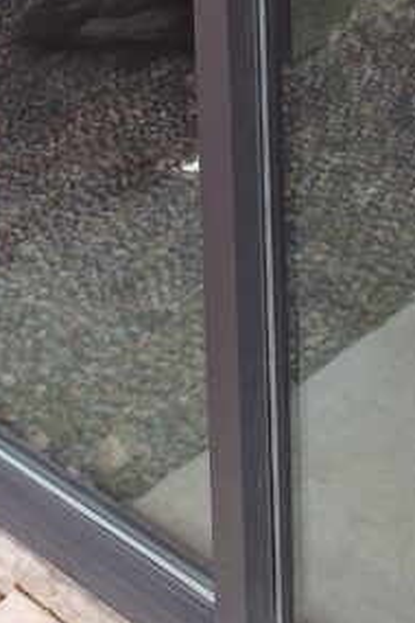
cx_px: 186
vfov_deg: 20.9
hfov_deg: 15.9
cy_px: -247
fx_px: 1487
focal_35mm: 86
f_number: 1.8
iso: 40
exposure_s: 1/181
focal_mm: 5.54
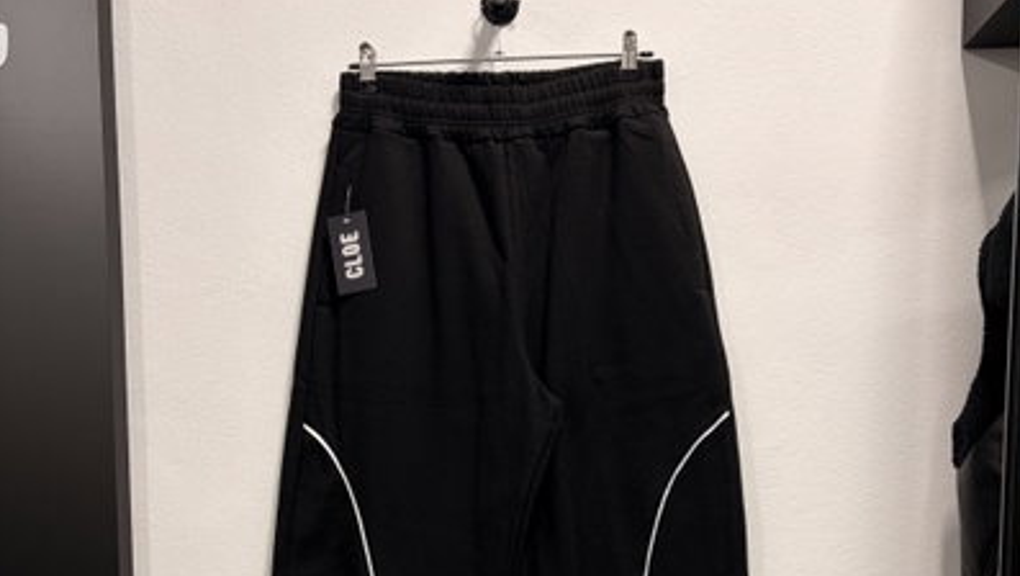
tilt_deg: -4.4
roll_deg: +0.1
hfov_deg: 52.7
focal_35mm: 38
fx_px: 1029
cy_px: 510
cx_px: 509
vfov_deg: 30.0
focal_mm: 5.96
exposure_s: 1/50
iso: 100
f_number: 1.6
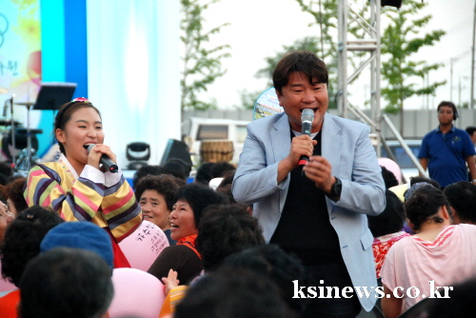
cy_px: 159
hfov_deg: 13.0
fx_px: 2084
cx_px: 238
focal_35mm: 158
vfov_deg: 8.7
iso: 800
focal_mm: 105
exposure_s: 1/125
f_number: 5.6
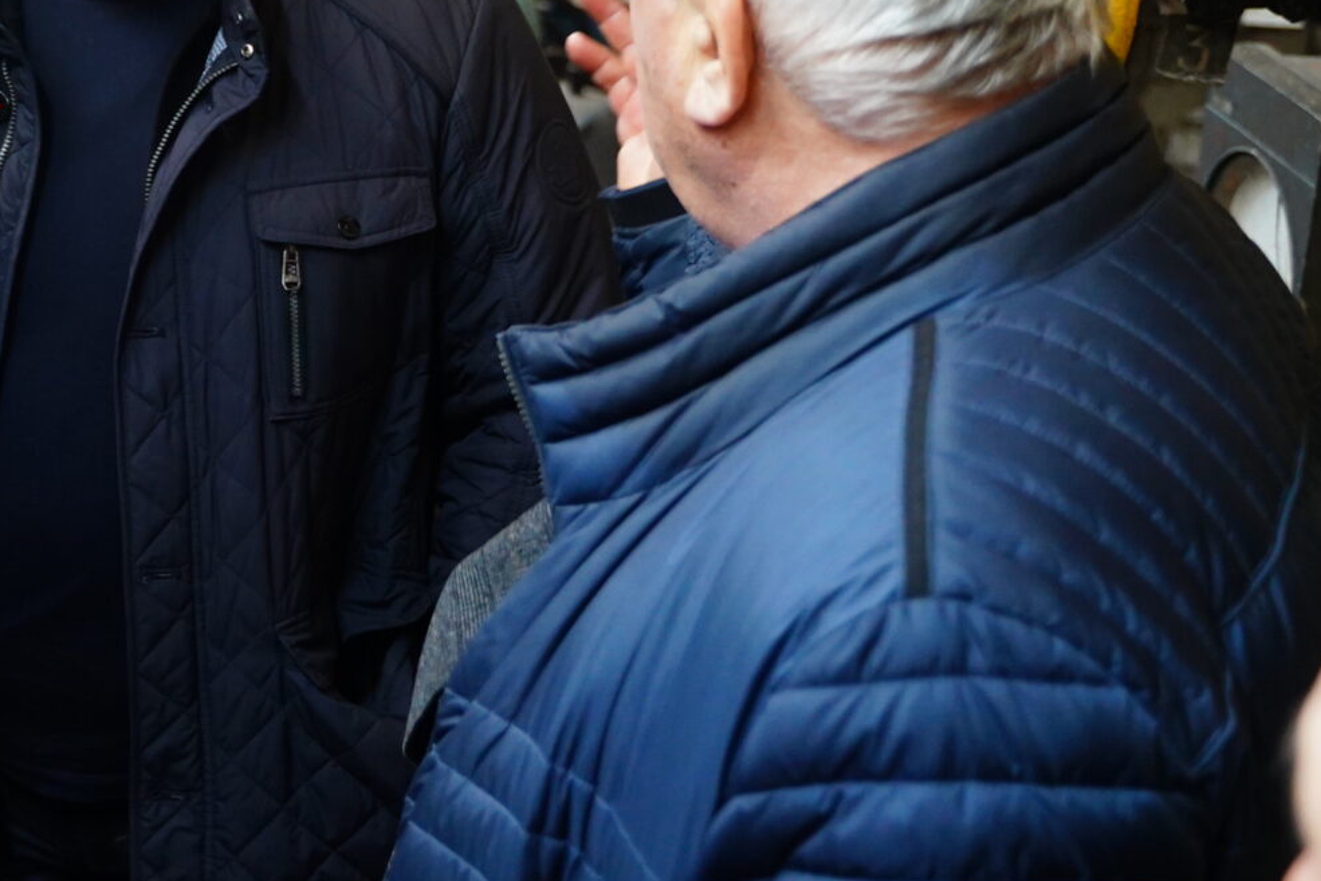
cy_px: 174
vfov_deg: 17.4
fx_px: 2862
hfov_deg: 24.0
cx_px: -196
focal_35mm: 78
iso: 2500
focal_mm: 30
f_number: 2.8
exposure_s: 1/160
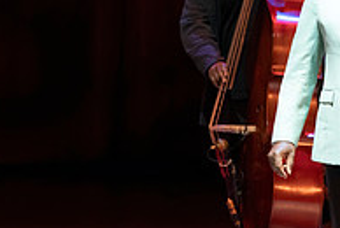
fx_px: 8551
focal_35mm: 904
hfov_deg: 2.3
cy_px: 129
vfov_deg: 1.5
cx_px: 387
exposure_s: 1/250
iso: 6400
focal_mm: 303
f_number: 7.1
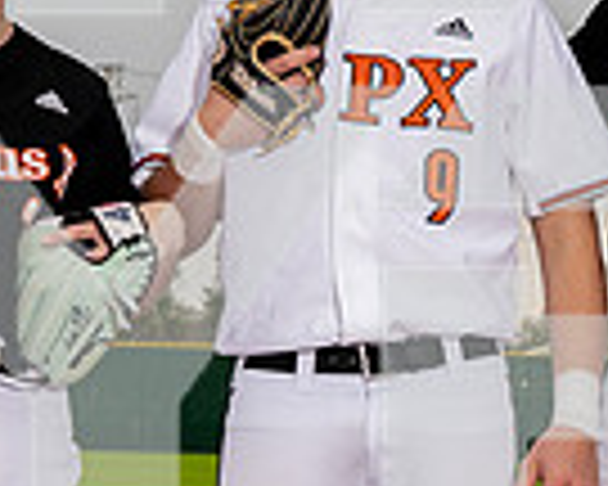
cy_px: 326
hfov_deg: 13.7
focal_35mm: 141
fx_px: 2537
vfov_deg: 10.9
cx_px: 293
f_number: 5.6
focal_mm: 35
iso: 320
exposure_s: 1/250
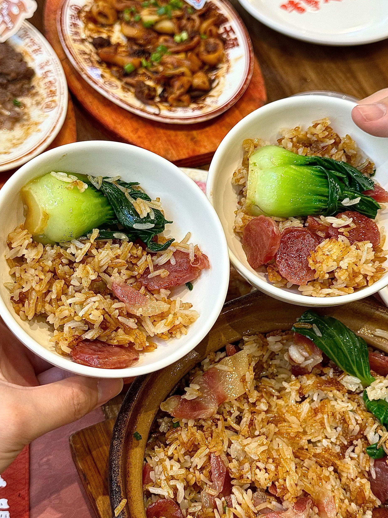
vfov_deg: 36.2
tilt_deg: -49.3
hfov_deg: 27.5
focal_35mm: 53
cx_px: 212
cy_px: 262
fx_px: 792
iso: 100
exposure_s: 1/50
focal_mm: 6.76
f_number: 1.78
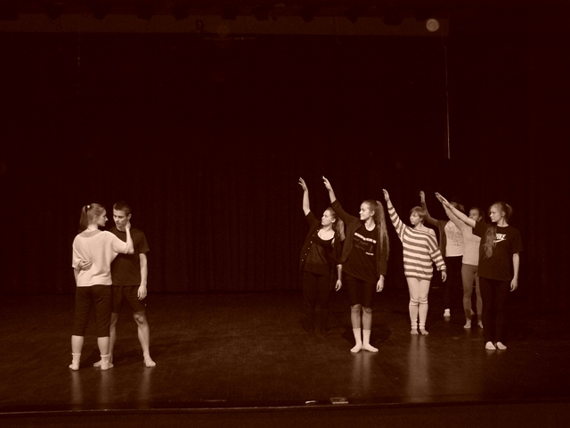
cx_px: 285
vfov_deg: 33.6
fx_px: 708
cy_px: 214
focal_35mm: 43
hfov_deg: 43.9
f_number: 2.8
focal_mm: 7.1
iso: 400
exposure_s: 1/40
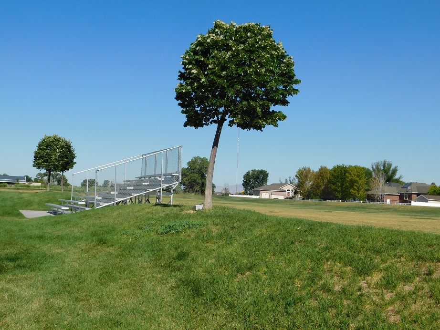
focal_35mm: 45
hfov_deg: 42.1
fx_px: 572
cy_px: 165
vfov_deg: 32.2
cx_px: 220
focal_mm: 8
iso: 125
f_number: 7.4
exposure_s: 1/500
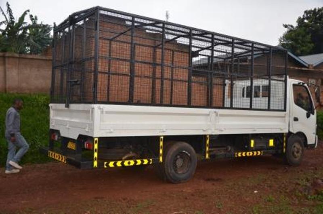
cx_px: 162
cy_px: 107
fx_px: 336
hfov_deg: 51.4
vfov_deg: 35.3
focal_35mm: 38
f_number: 4
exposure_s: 1/200
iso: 200
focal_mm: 25
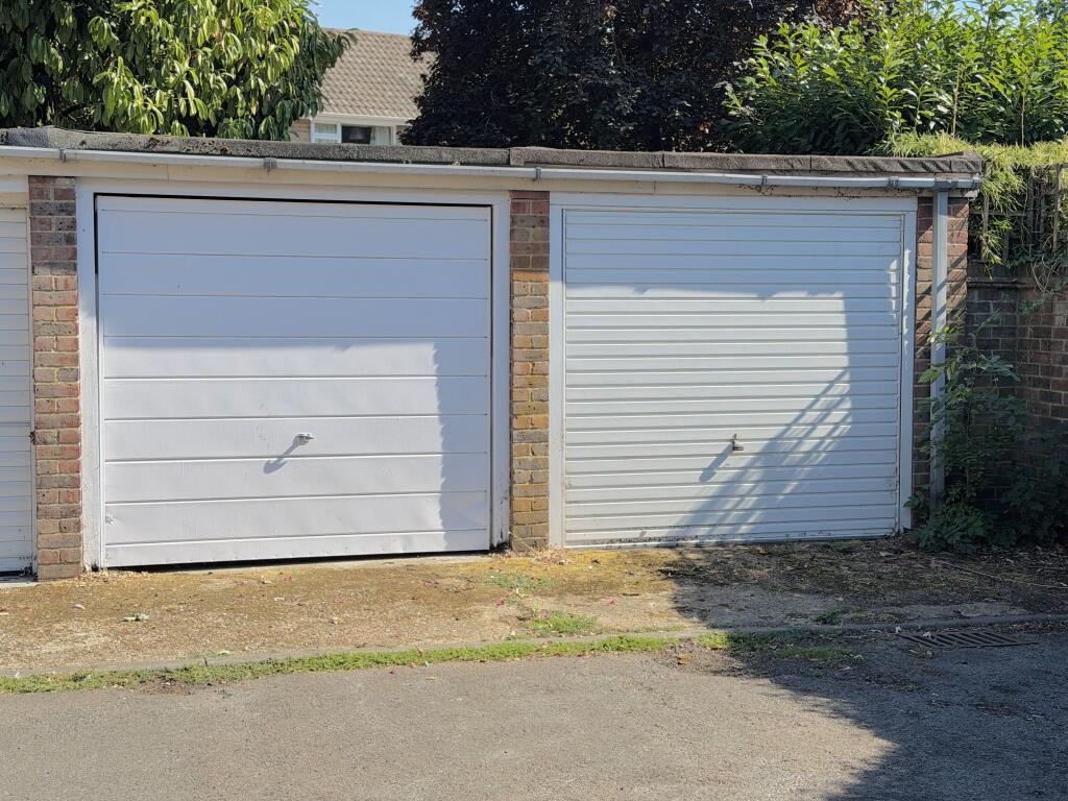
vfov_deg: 30.3
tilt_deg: -3.2
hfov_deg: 39.7
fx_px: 1481
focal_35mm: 48
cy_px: 400
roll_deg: +0.6
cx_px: 534
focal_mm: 6.76
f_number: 1.78
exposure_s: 1/3534
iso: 64
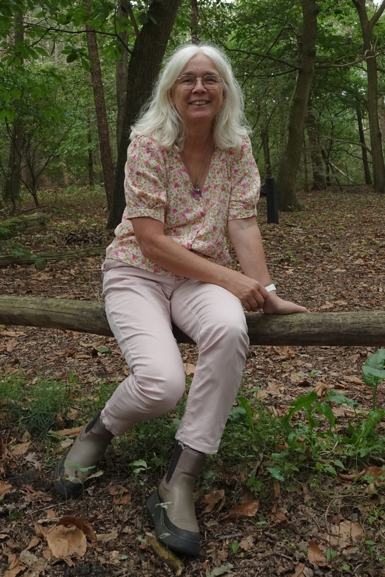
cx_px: 190
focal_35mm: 42
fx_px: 674
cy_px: 184
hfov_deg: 31.9
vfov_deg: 45.6
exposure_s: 1/250
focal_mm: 10.8
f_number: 4
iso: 1000
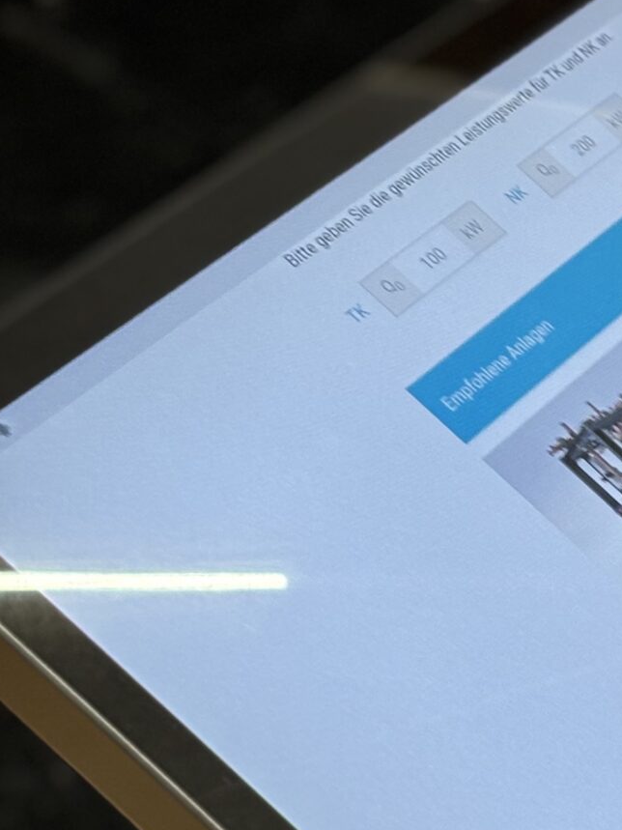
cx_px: 912
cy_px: 358
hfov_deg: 9.3
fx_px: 3714
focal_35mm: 155
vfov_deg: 12.7
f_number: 1.6
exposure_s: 1/67
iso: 50
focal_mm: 5.96
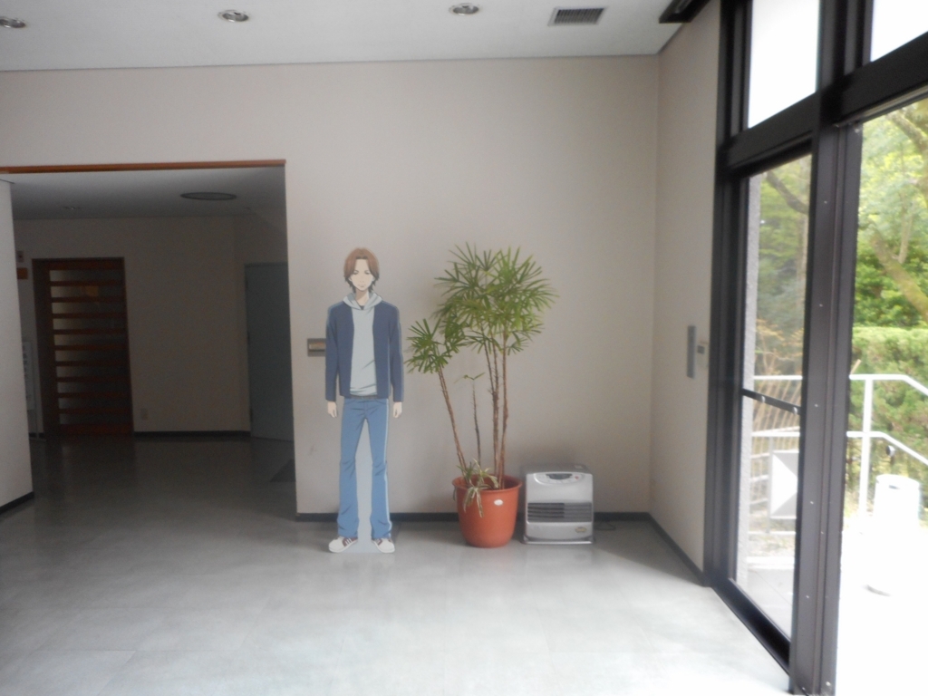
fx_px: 670
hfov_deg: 69.4
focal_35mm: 25
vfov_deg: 54.9
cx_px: 464
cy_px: 348
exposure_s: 1/30
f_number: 3.7
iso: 220
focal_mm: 4.5
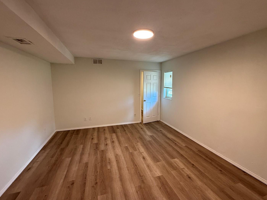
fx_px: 123
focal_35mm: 16
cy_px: 95
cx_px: 134
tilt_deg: -5.2
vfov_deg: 78.1
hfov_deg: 94.5
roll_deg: +0.9
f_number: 2.2
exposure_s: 1/60
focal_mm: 2.22
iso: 320
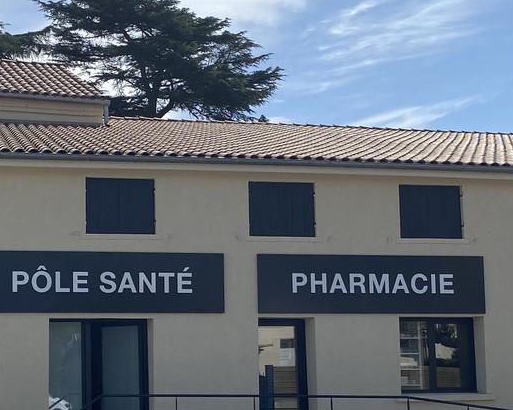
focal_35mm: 74
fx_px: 1123
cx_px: 121
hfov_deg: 25.4
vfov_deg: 20.7
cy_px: 253
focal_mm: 4.25
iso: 32
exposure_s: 1/5236
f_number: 1.8
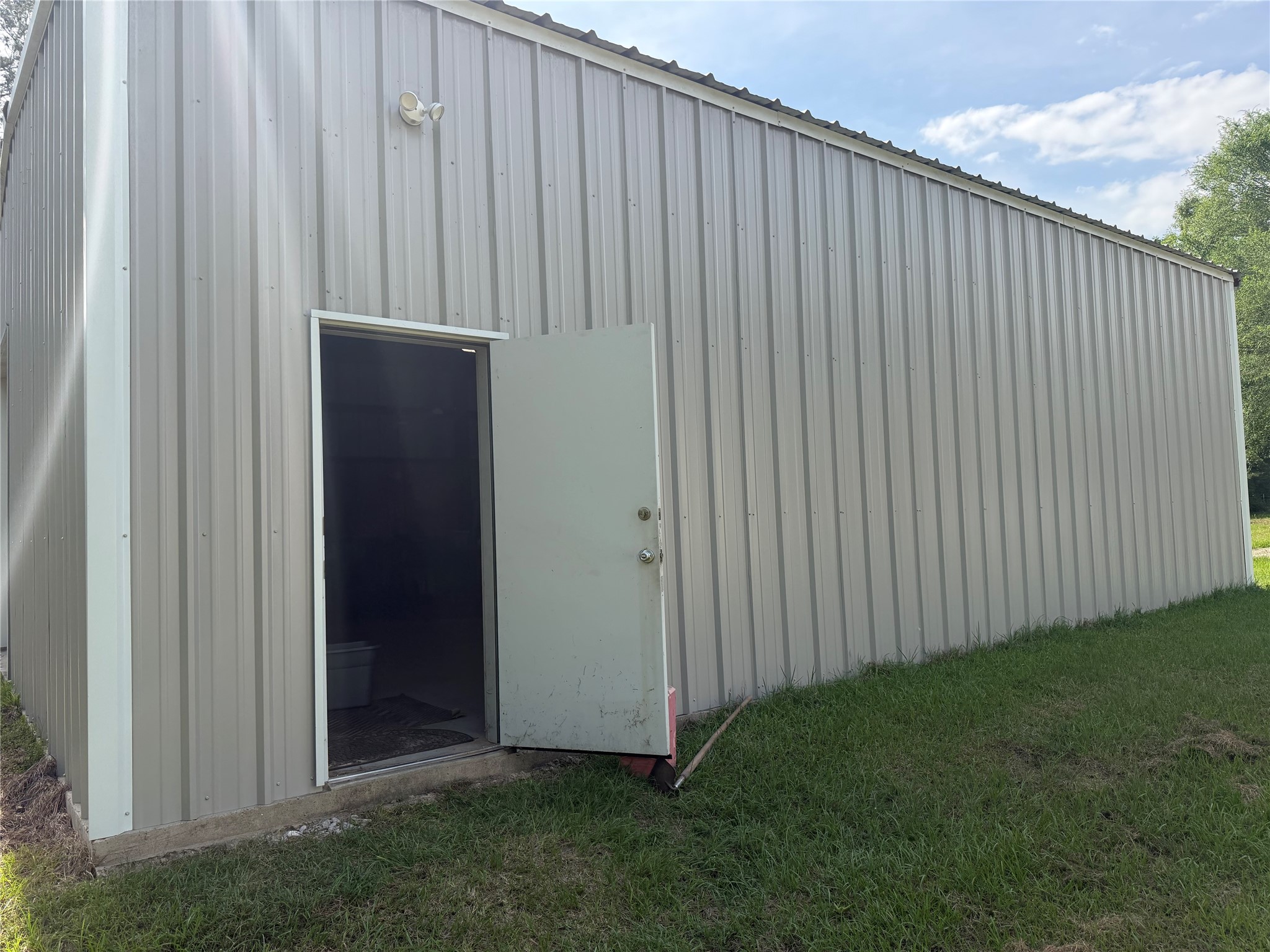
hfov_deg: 71.6
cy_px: 476
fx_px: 881
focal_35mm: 24
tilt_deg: +1.6
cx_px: 635
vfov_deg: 56.8
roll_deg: +0.2
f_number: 1.78
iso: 100
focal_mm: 6.76
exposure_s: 1/3021
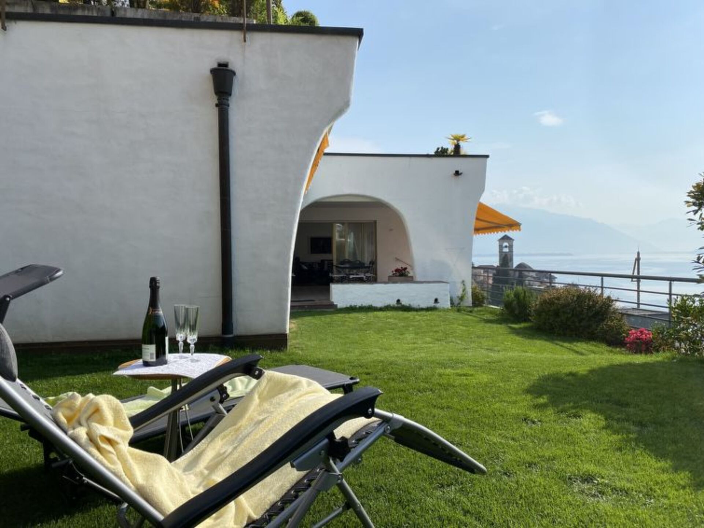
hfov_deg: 67.3
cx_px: 352
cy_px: 264
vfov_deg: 53.1
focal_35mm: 26
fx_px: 529
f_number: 1.8
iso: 32
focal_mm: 4.25
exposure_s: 1/4444
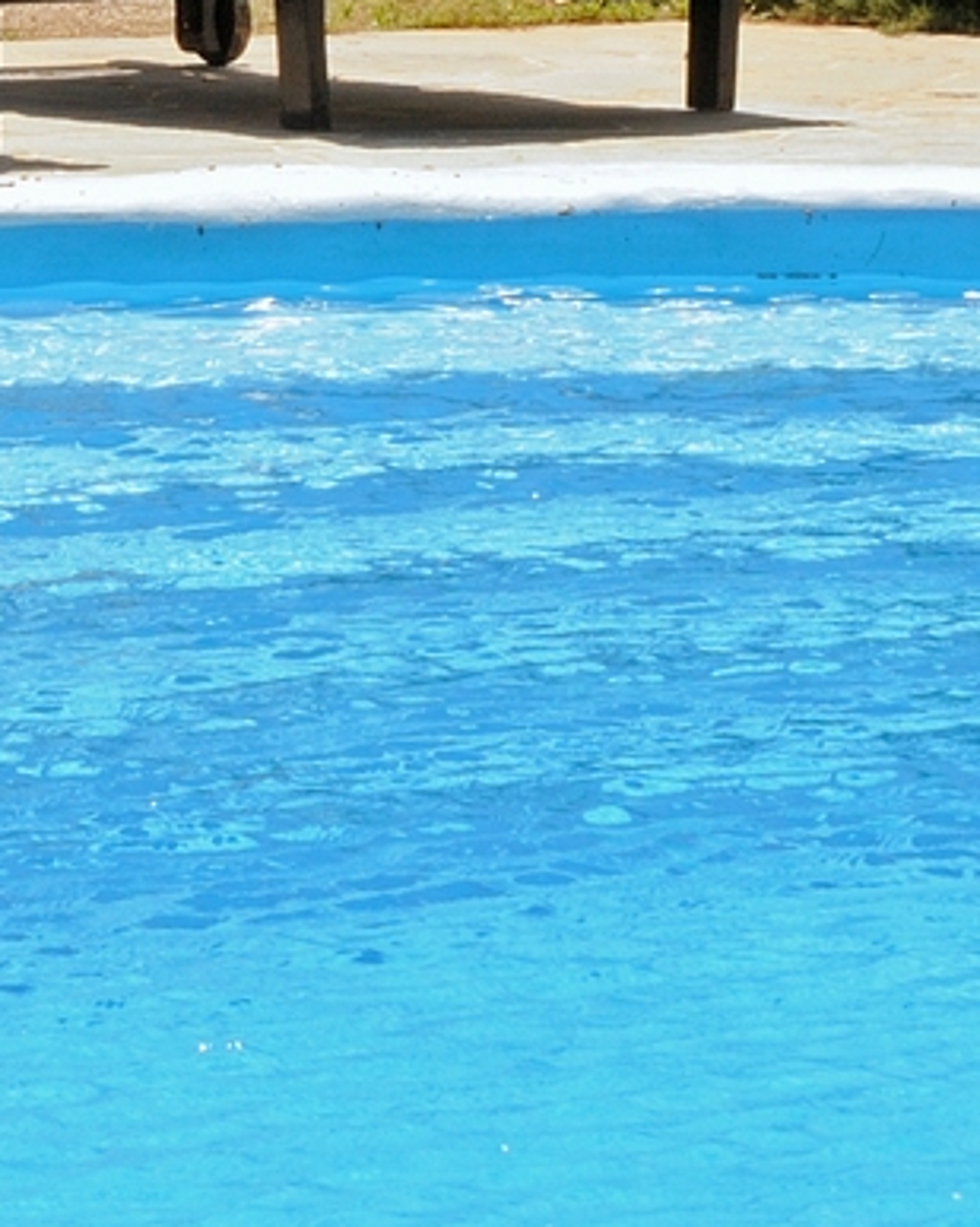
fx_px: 11613
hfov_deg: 4.8
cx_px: 528
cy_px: -609
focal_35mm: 320
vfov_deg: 6.0
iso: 200
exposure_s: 1/125
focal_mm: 55
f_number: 18
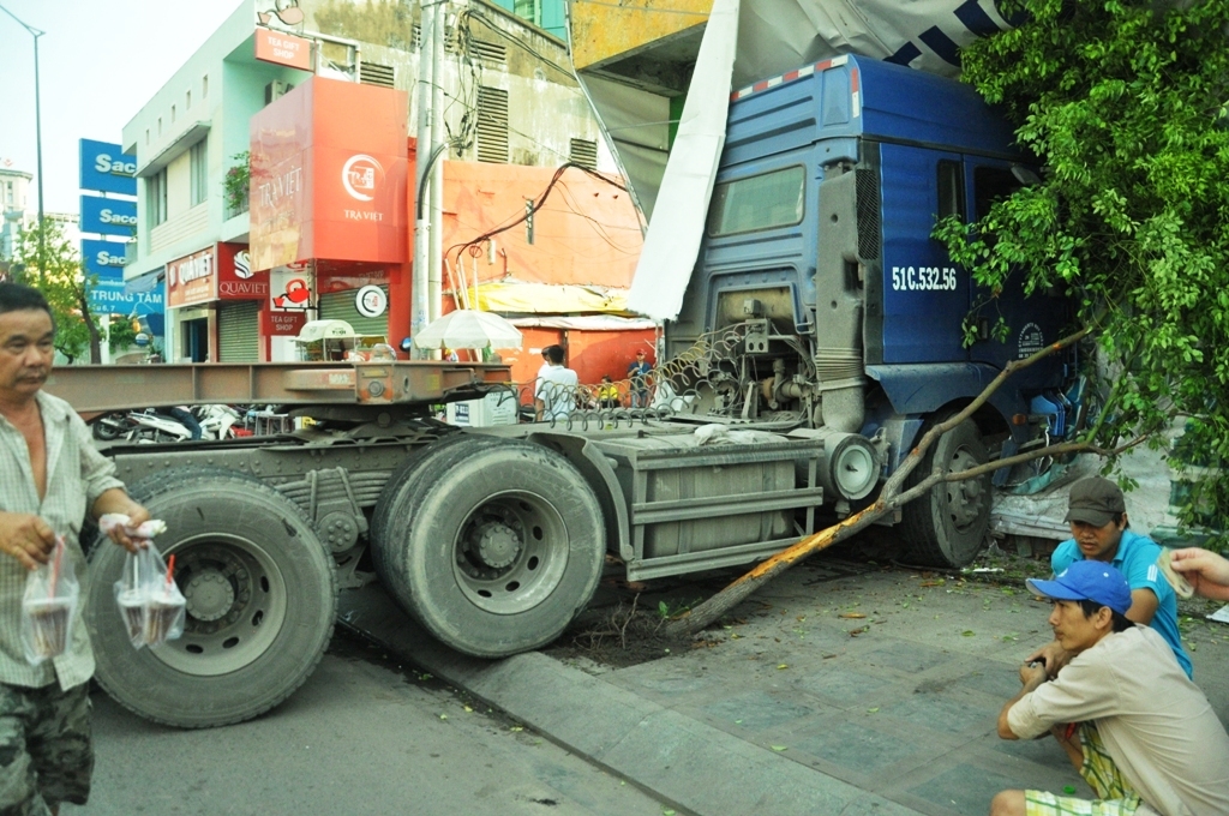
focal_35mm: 27
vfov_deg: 47.8
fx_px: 921
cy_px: 408
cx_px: 614
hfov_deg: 67.4
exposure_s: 1/1600
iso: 1600
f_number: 3.5
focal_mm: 18
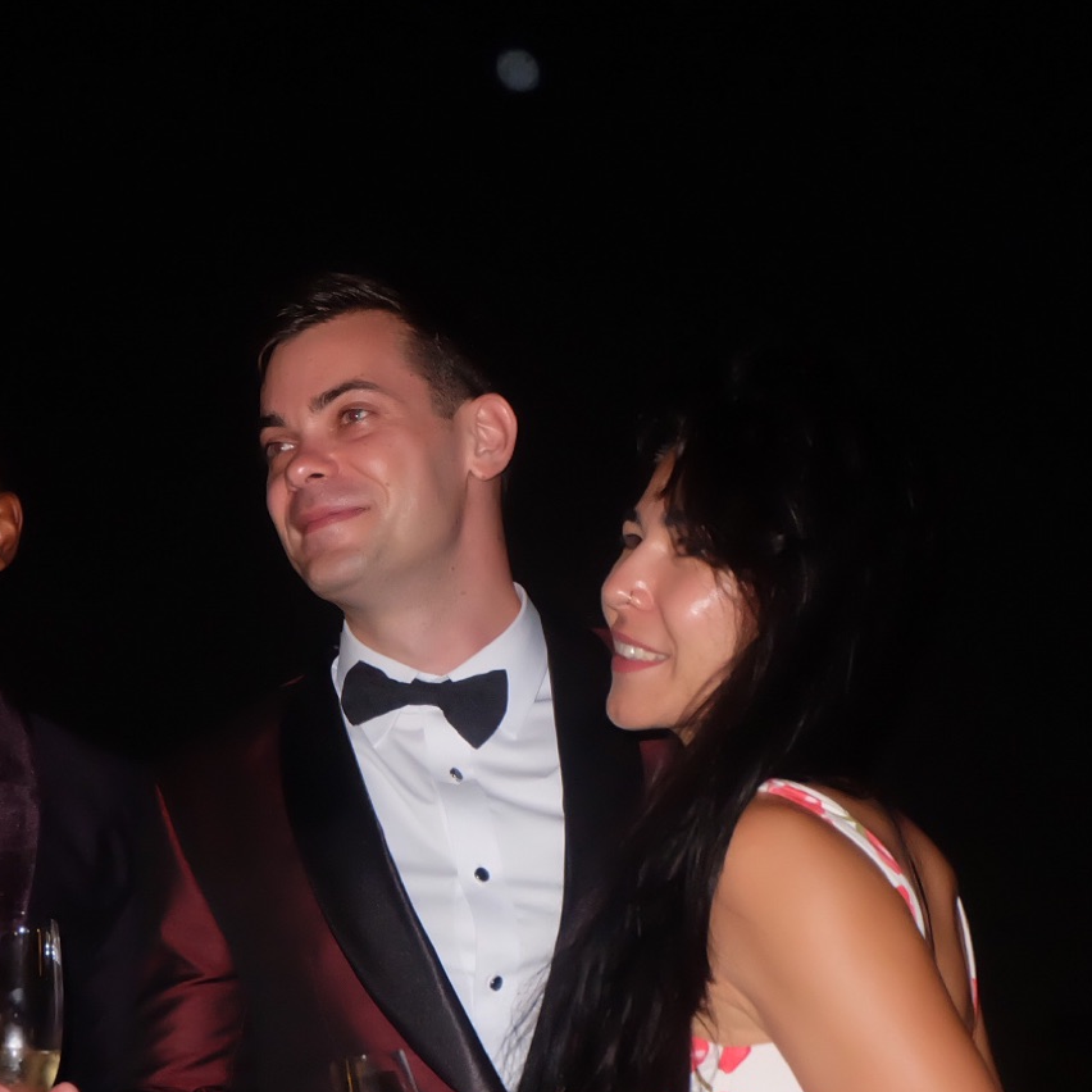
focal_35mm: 88
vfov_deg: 19.7
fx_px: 3141
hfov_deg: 19.1
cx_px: -36
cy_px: 704
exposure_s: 1/30
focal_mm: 32.5
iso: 3200
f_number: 5
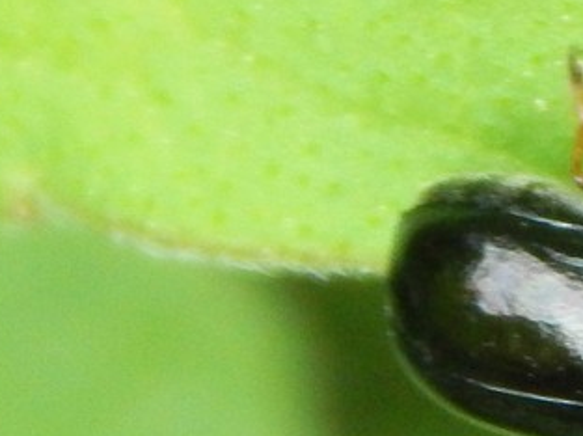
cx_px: 647
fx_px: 9505
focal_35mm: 565
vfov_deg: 2.6
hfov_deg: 3.5
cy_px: 320
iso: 400
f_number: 5.4
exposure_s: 1/100
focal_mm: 37.1
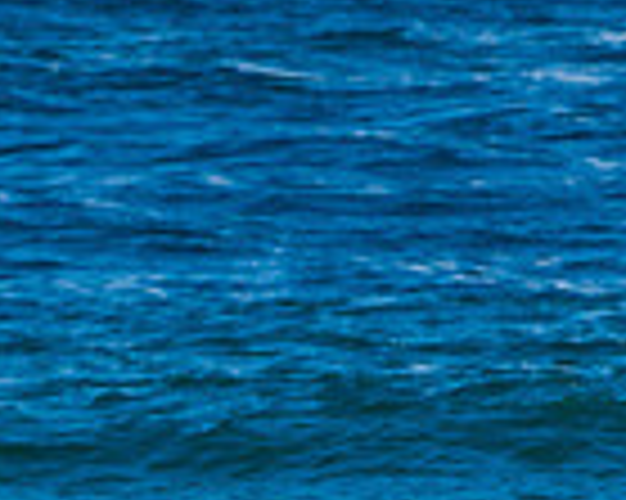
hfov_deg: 1.0
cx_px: -185
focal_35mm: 1960
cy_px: 845
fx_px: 36288
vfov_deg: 0.8
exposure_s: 1/2000
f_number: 5.6
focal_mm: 500
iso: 200
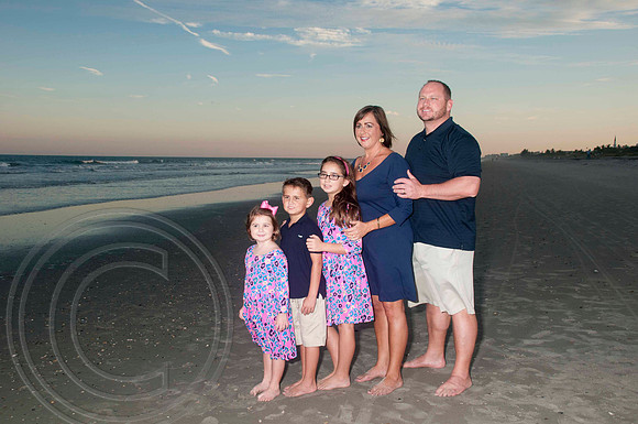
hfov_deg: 53.2
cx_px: 319
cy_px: 212
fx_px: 637
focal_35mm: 36
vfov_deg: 36.8
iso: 200
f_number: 8
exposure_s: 1/160
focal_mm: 24
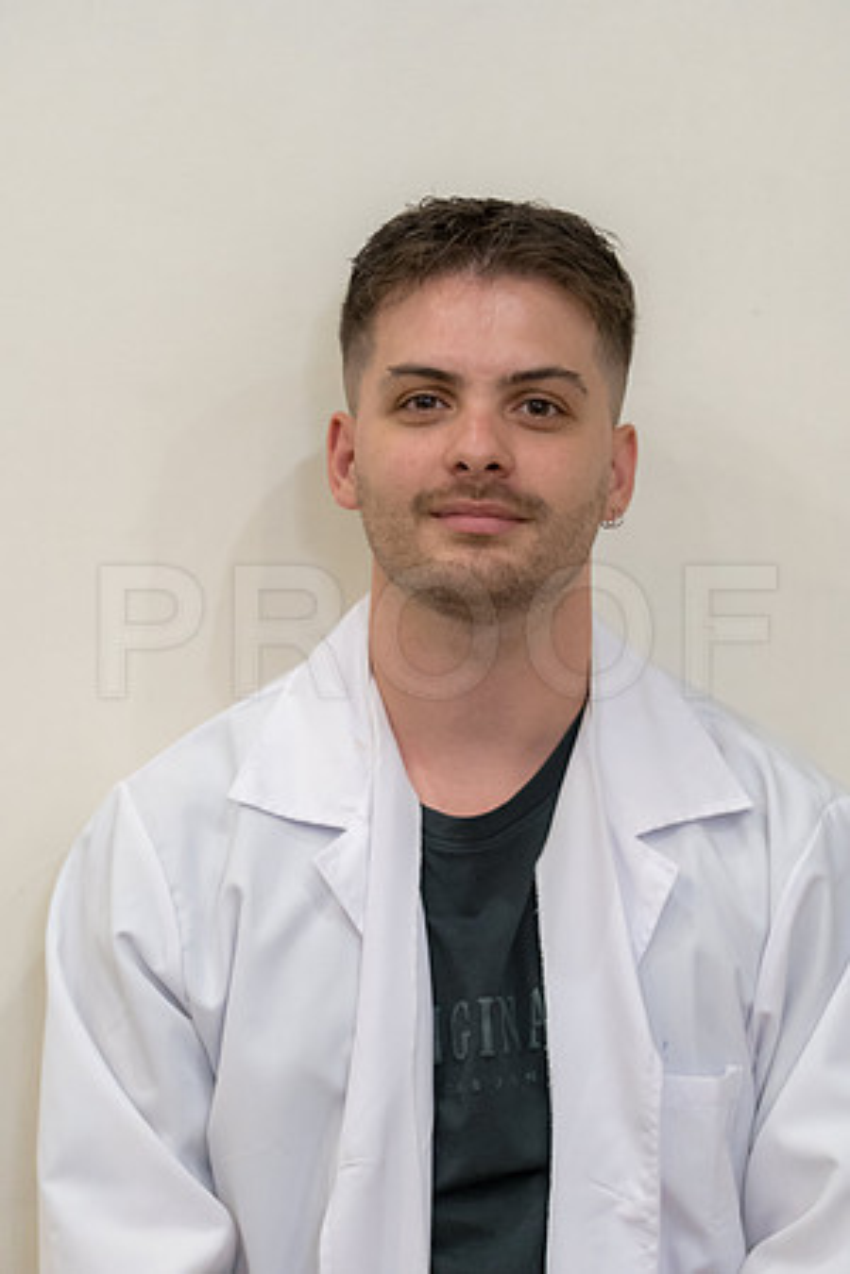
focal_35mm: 175
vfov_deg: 11.7
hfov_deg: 7.8
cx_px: 425
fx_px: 6197
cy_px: 637
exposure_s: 1/80
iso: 5000
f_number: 4
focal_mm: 175
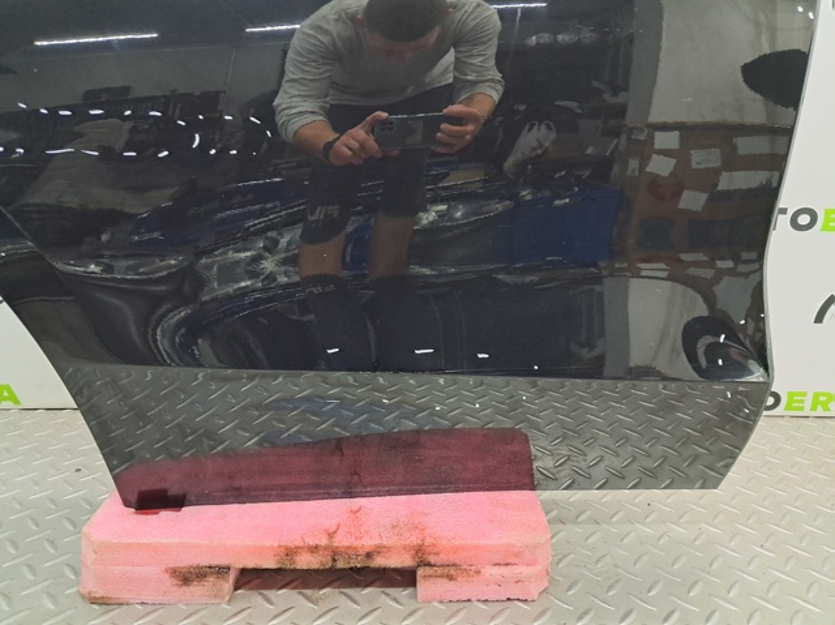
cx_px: 418
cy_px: 312
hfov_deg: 65.4
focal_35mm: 27
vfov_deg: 51.3
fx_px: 651
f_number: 1.8
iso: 640
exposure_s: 1/50
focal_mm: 4
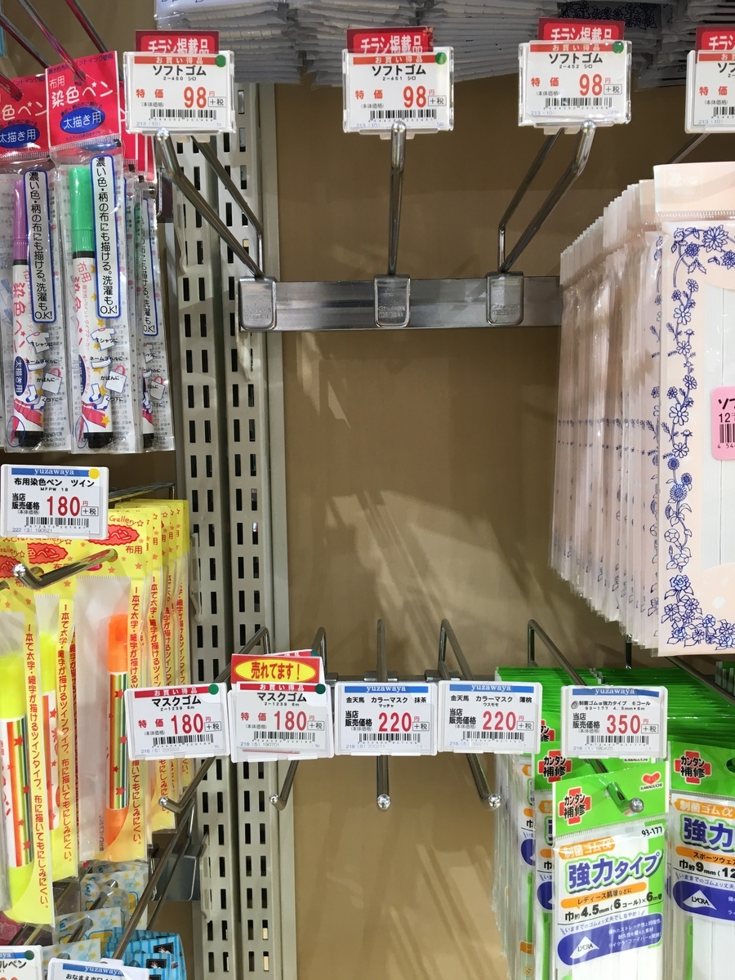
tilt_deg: -5.0
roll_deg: +0.4
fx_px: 821
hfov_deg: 48.2
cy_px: 490
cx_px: 368
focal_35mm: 29
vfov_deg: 61.7
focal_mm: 4.15
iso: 25
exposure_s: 1/33
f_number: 2.2
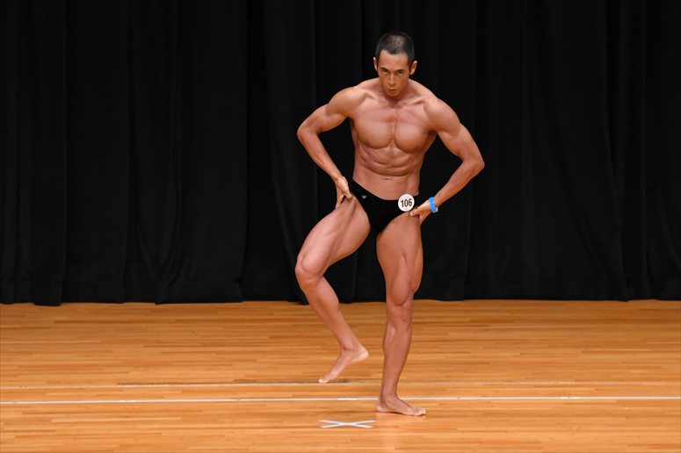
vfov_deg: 4.8
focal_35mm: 285
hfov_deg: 7.2
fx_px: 5389
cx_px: 340
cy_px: 226
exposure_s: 1/400
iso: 3200
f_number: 5.6
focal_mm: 190
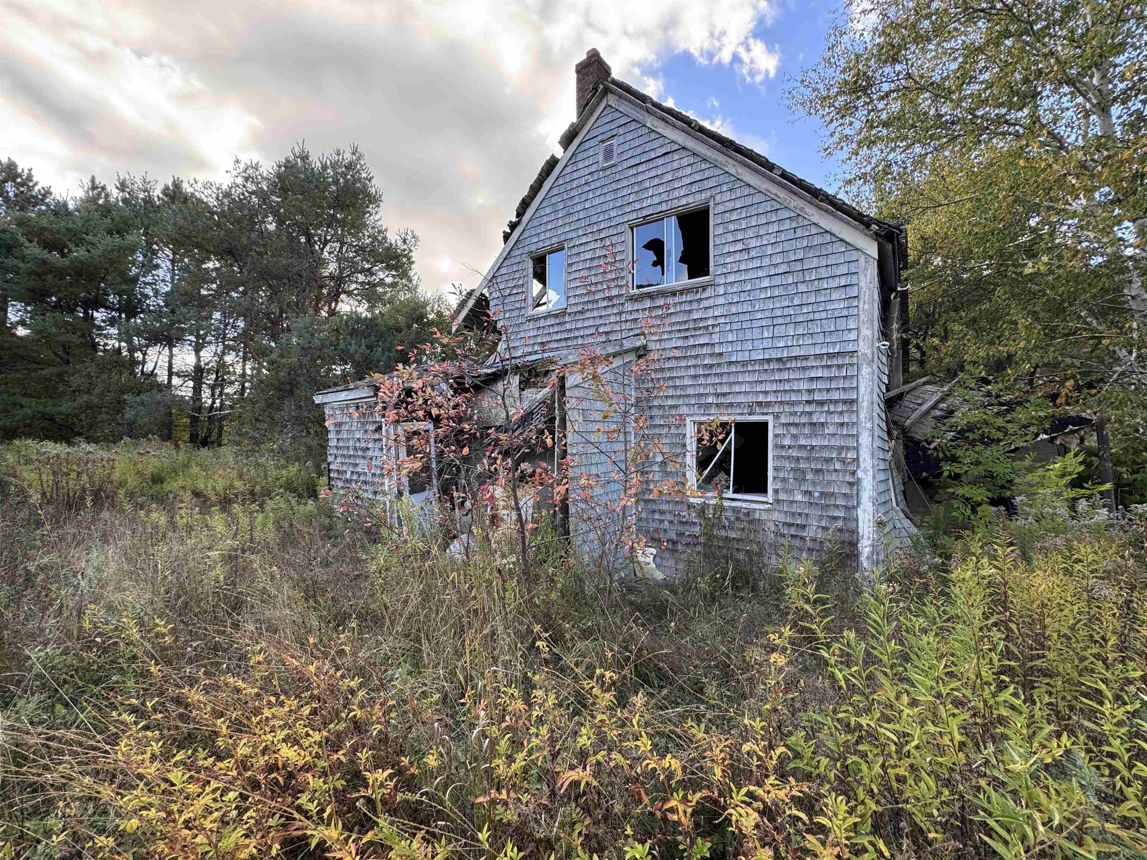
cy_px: 430
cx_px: 574
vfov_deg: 85.7
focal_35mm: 14
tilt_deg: +4.2
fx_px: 464
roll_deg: +0.5
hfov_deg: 102.1
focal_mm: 2.22
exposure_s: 1/115
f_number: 2.2
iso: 40
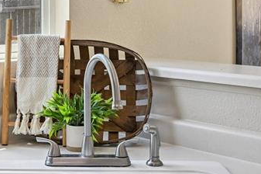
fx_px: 529
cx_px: 83
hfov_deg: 27.5
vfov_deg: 18.1
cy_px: -2
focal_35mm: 73
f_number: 10
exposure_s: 1/25
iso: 100
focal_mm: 24
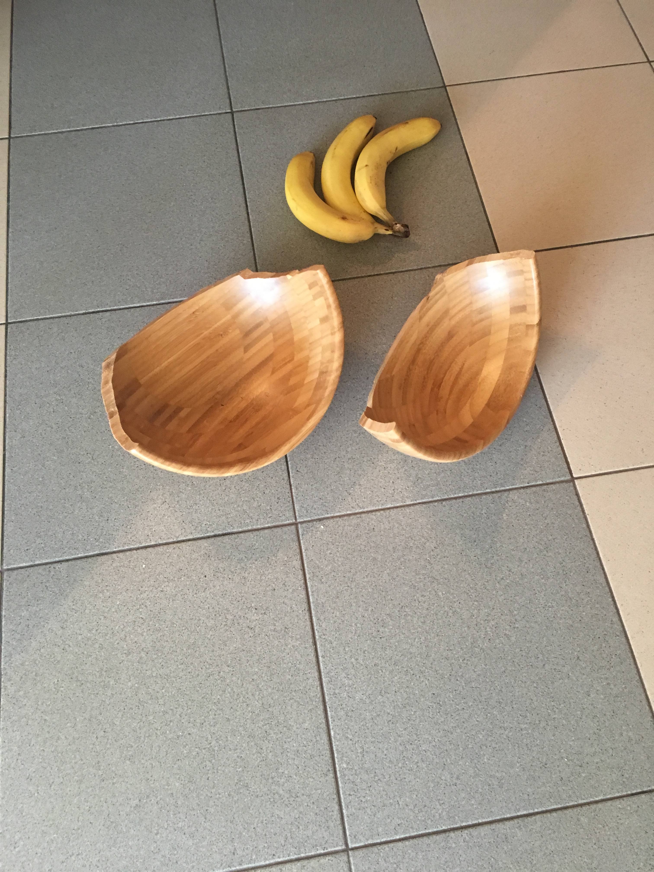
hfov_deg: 48.2
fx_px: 731
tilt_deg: -64.4
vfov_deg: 61.7
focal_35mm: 29
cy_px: 436
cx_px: 327
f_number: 2.2
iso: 160
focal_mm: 4.15
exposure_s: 1/33
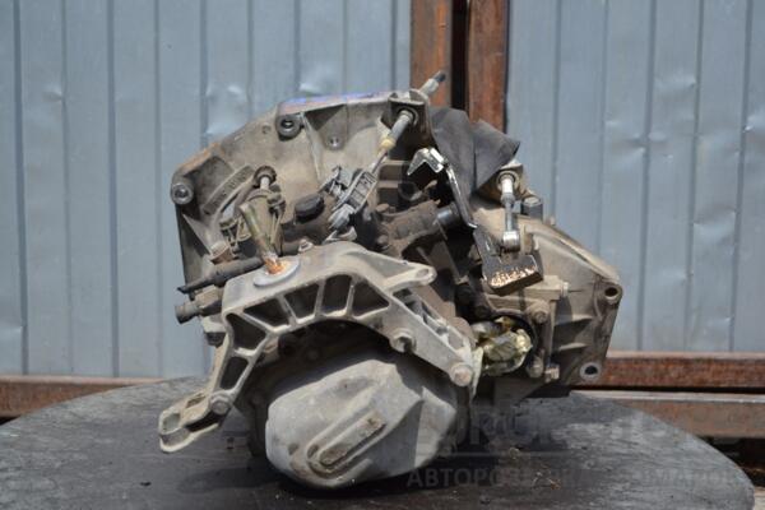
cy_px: 255
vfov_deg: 16.6
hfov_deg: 24.6
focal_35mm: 82
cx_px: 382
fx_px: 1753
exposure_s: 1/160
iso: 100
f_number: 6.3
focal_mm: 55
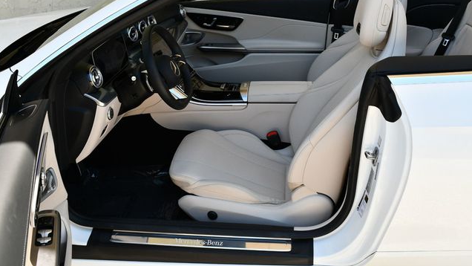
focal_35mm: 38
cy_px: 109
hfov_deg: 52.8
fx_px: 476
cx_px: 235
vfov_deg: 31.1
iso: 200
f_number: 5.6
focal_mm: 18
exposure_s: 1/250
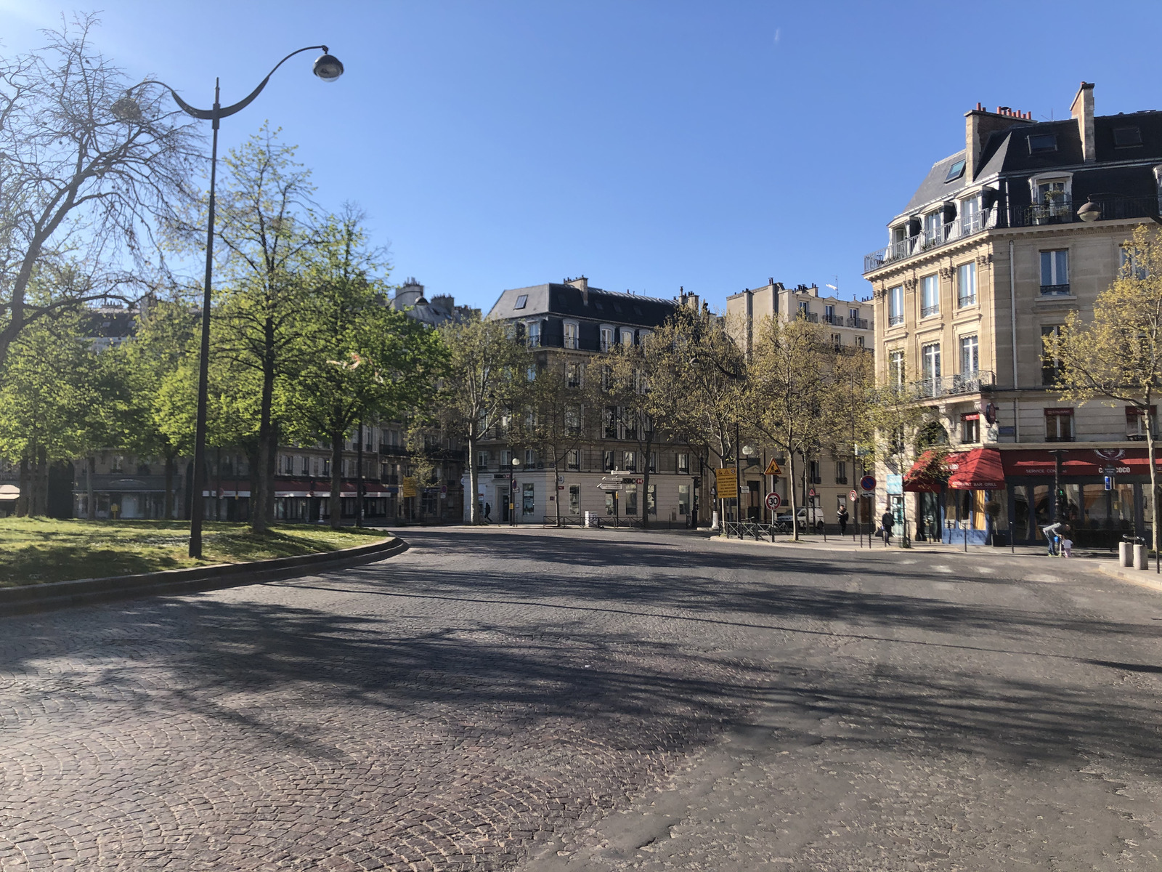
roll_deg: +0.9
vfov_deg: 49.7
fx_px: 940
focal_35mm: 28
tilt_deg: +3.8
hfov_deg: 63.4
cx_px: 581
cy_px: 436
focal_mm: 4
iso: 20
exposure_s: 1/1621
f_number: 1.8
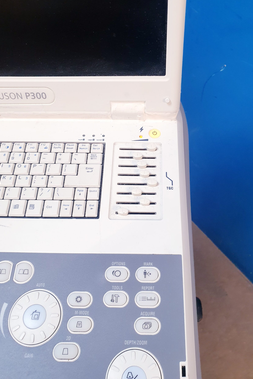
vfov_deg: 65.5
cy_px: 187
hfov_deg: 46.3
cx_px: 142
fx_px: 295
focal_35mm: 28
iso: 250
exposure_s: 1/50
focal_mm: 4.3
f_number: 2.4
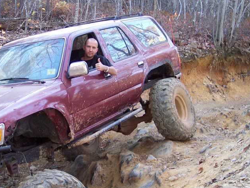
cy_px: 110
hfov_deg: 30.3
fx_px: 455
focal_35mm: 63
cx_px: 71
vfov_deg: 23.2
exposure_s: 1/60
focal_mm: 8
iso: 100
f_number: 3.4
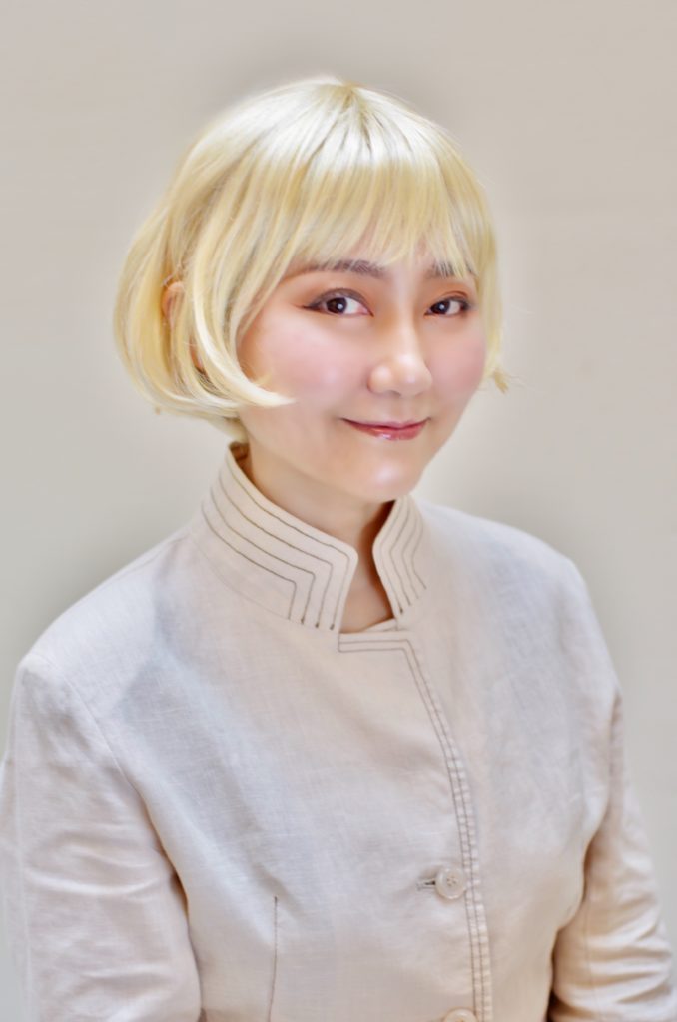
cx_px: 338
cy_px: 511
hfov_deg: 21.0
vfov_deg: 31.3
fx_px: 1828
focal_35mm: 64
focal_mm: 43
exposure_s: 1/50
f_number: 2.8
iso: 160
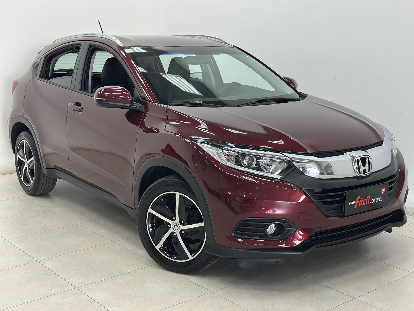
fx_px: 574
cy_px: 156
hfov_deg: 39.7
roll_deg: +0.6
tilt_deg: -10.6
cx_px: 207
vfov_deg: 30.3
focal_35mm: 48
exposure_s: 1/120
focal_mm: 6.86
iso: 125
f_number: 1.78
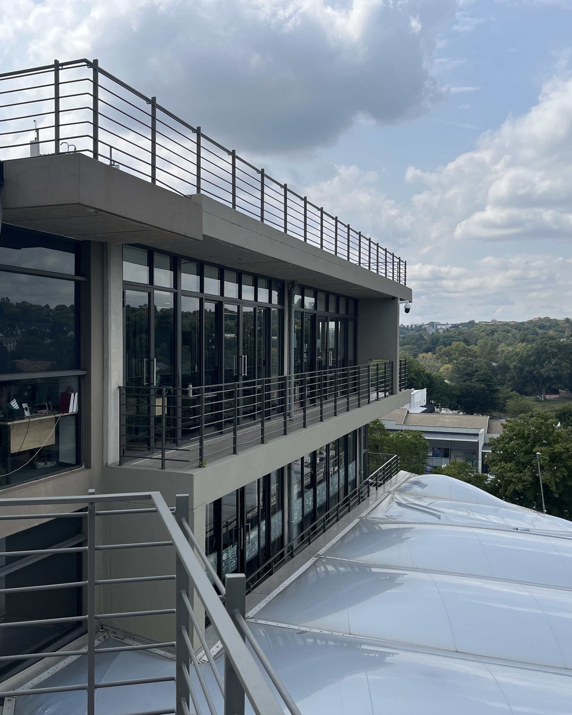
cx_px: 211
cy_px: 358
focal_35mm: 34
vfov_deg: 52.8
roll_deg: -0.6
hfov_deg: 43.0
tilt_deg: -1.3
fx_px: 719
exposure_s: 1/4854
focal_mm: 5.1
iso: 50
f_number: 1.6
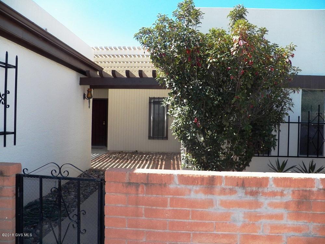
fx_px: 263
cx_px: 162
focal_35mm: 28
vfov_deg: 49.7
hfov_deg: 63.4
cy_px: 122
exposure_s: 1/800
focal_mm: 4.9
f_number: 2.8
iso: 125
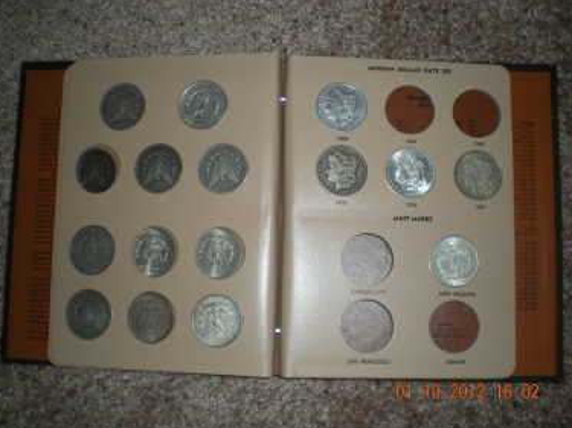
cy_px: 217
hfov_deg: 47.9
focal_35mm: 39
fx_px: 644
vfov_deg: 36.8
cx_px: 283
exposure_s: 1/60
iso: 64
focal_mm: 6.3
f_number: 3.1
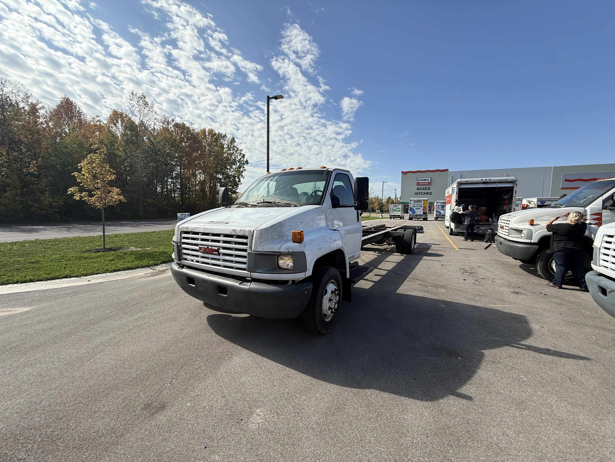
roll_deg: -2.5
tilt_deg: -2.9
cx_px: 308
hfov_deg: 102.1
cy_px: 231
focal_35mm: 14
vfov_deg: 85.7
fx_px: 249
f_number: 2.2
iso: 50
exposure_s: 1/1613
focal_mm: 2.22
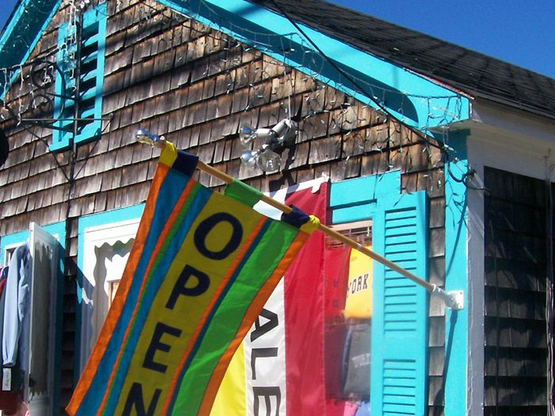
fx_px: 994
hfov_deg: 31.1
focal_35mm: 62
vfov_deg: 23.5
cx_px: 203
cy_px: 280
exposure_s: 1/519
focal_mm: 5.6
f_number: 5.1
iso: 80
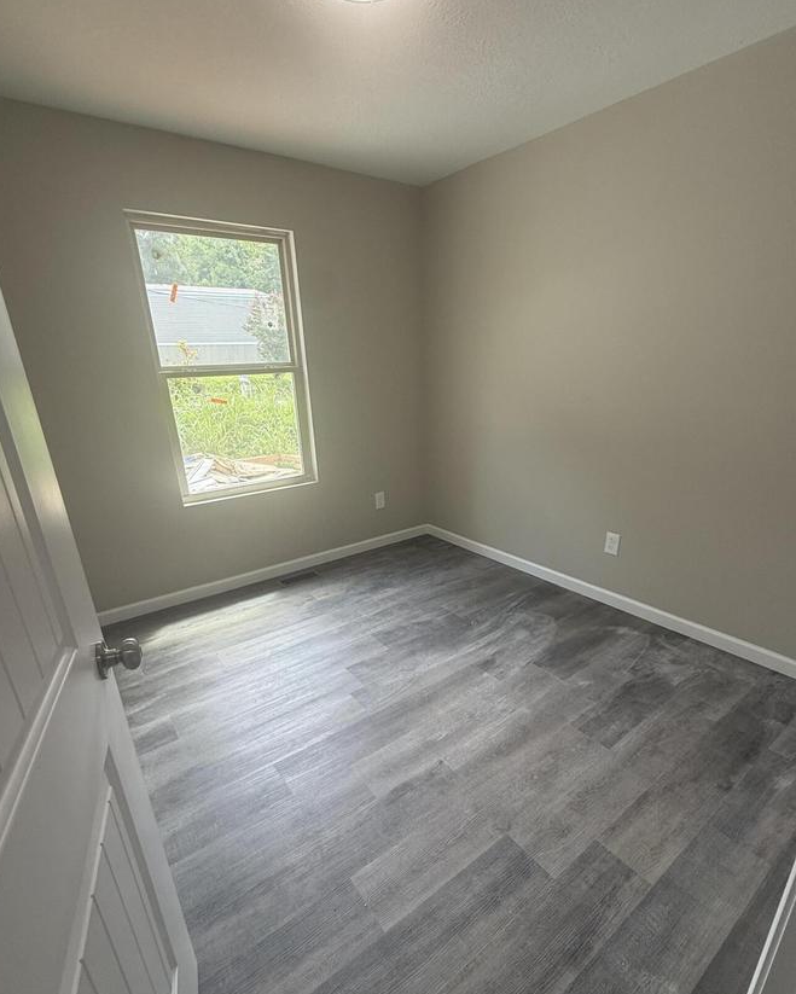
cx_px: 409
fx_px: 500
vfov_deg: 89.3
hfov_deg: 77.0
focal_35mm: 17
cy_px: 548
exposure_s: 1/120
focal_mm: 2.22
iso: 125
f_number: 2.2
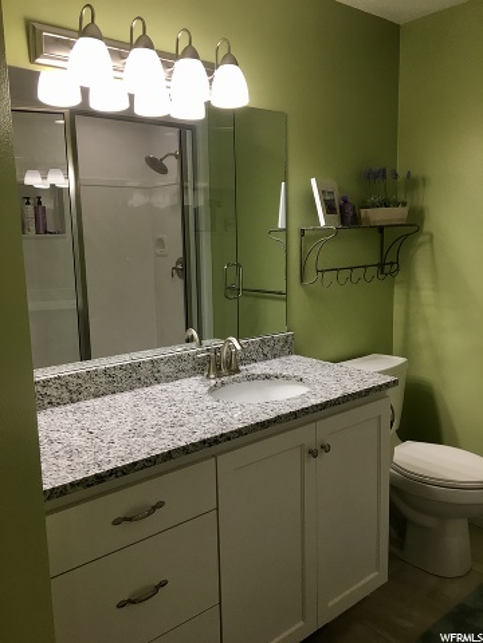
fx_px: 540
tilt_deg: -9.4
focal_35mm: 29
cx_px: 242
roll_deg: +1.8
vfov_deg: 61.7
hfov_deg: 48.2
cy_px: 322
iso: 32
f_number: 2.2
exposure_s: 1/30
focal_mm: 4.15
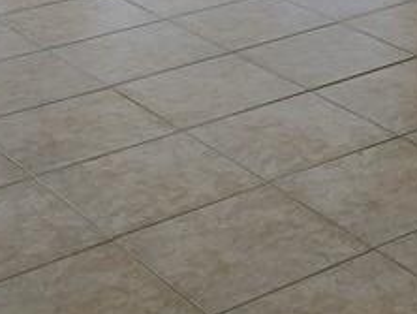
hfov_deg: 17.9
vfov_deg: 12.3
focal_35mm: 106
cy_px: -325
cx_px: 458
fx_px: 1278
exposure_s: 1/120
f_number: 1.7
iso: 16
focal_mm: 6.3
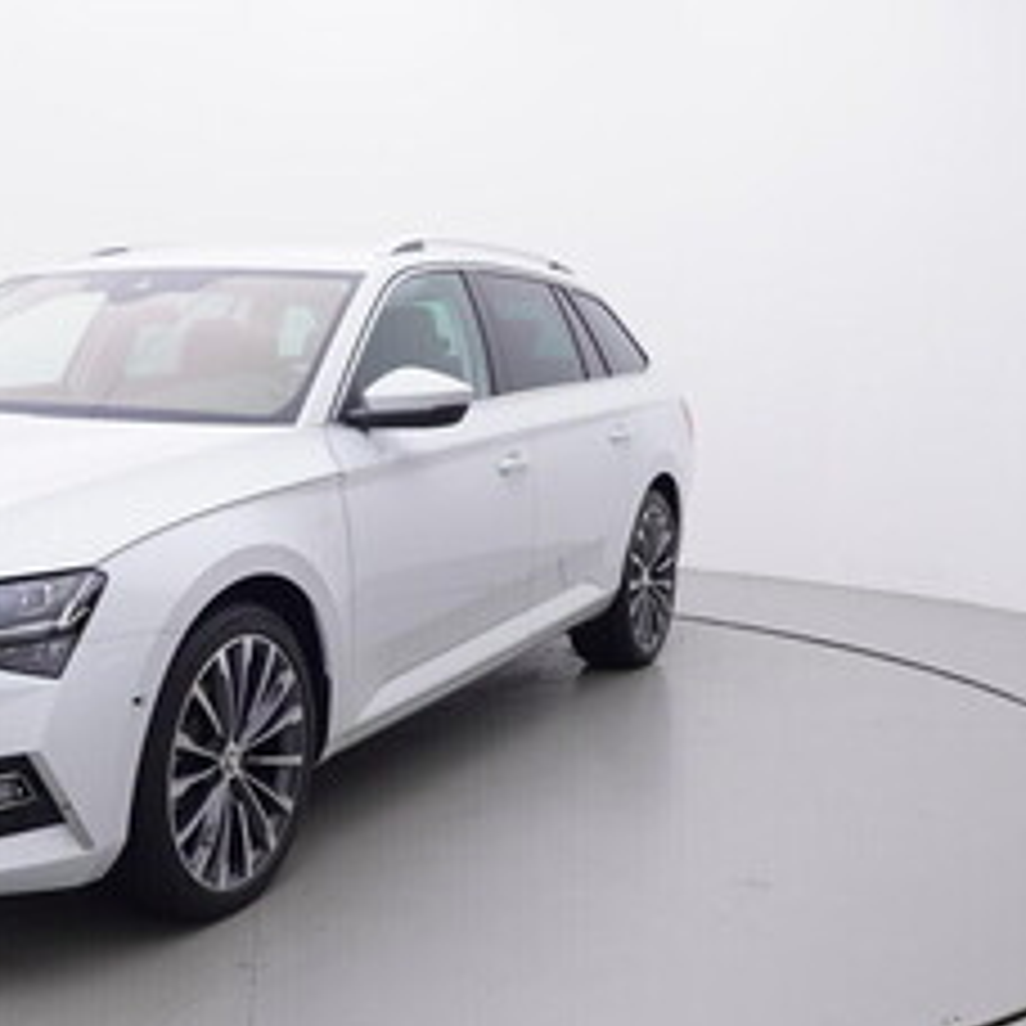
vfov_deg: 36.7
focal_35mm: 46
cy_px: 569
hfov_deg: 36.1
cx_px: 281
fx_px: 1543
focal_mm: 15
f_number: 5
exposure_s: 1/80
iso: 200
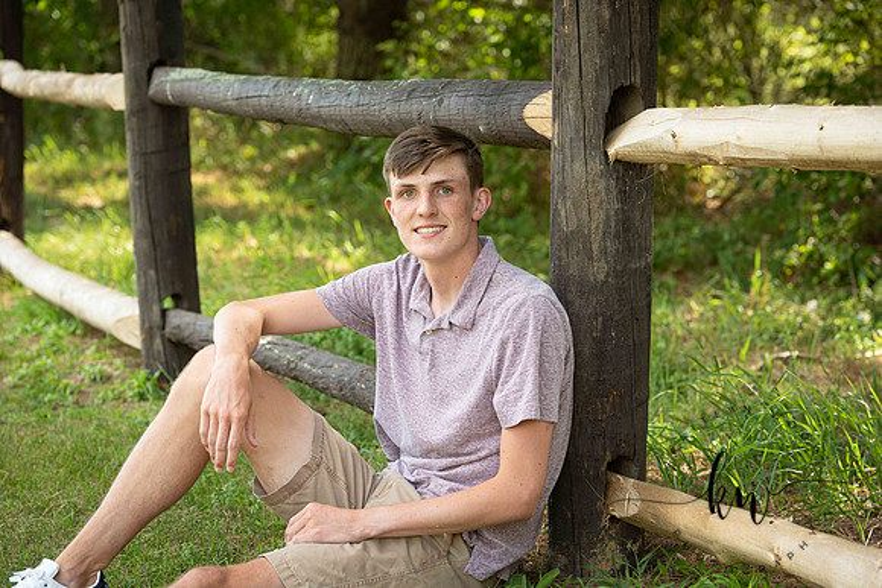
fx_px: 2696
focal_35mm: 110
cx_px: 441
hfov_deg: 18.6
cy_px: 294
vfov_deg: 12.5
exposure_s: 1/200
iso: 400
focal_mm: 110
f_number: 5.6
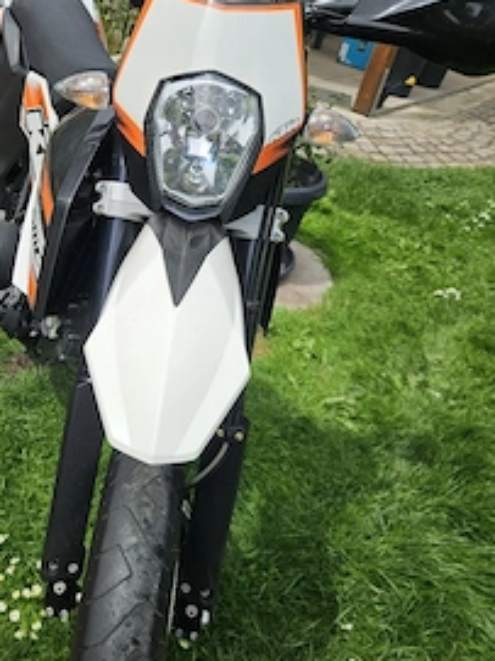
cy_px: 349
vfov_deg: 53.9
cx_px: 151
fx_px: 649
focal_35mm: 34
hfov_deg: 41.0
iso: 25
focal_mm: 5.4
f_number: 1.8
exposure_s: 1/2000
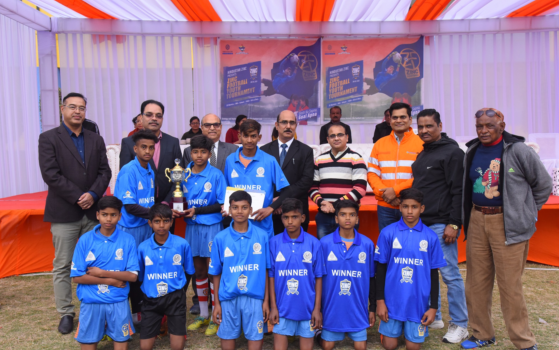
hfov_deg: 48.2
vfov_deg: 31.3
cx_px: 279
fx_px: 625
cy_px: 183
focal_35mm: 41
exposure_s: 1/125
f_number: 8
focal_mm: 40
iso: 2500
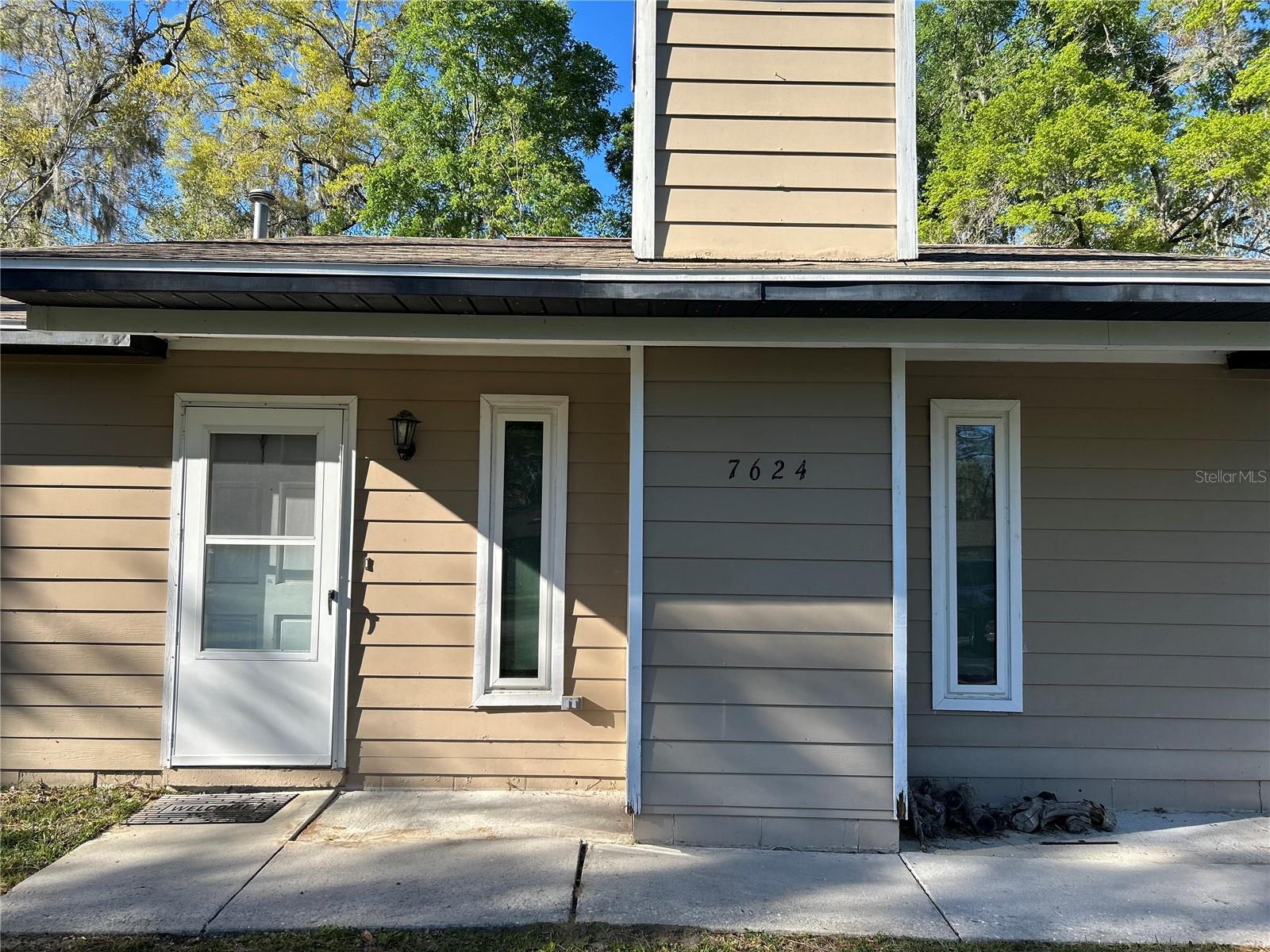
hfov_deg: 67.3
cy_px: 476
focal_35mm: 26
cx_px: 635
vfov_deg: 53.1
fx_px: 954
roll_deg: -1.0
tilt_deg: +2.9
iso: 50
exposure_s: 1/1575
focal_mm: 5.7
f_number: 1.5
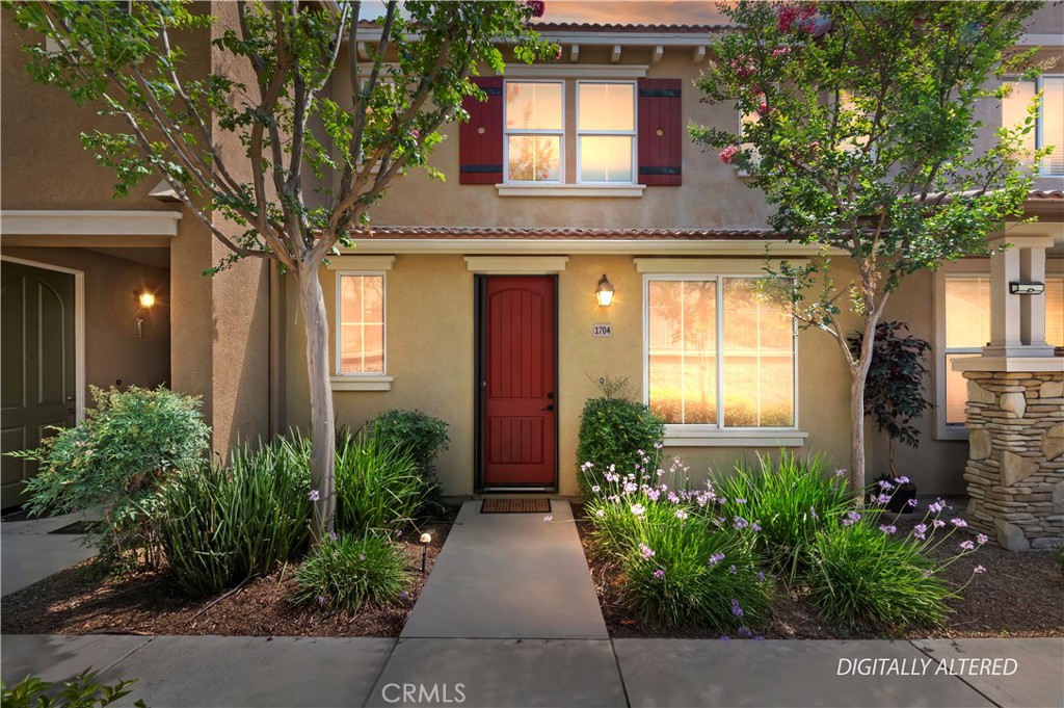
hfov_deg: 104.3
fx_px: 413
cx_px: 532
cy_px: 354
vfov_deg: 81.1
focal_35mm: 14
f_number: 18
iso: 500
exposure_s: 1/50
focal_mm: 14
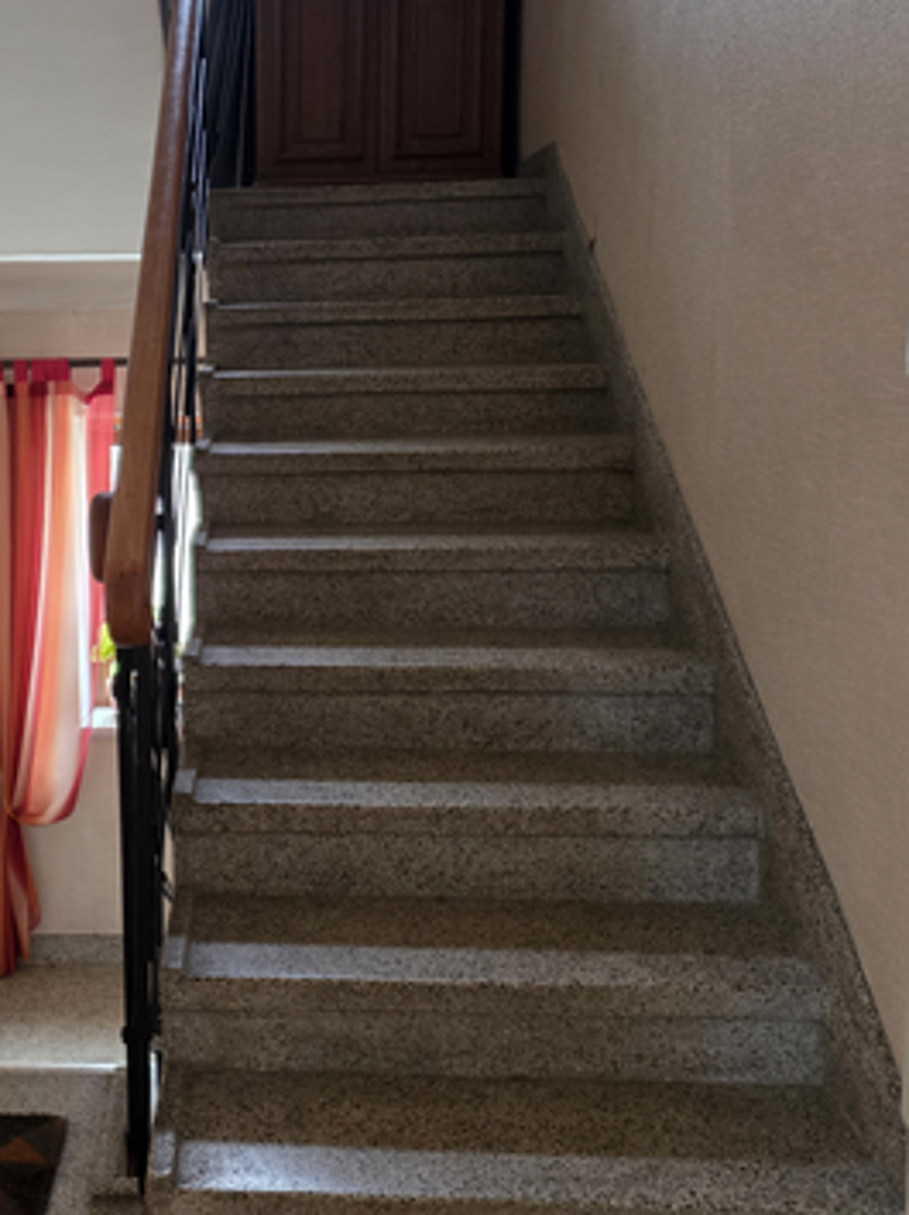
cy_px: 511
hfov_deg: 35.4
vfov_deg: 47.7
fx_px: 1367
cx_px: 161
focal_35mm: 39
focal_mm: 6.25
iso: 500
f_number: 1.7
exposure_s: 1/100
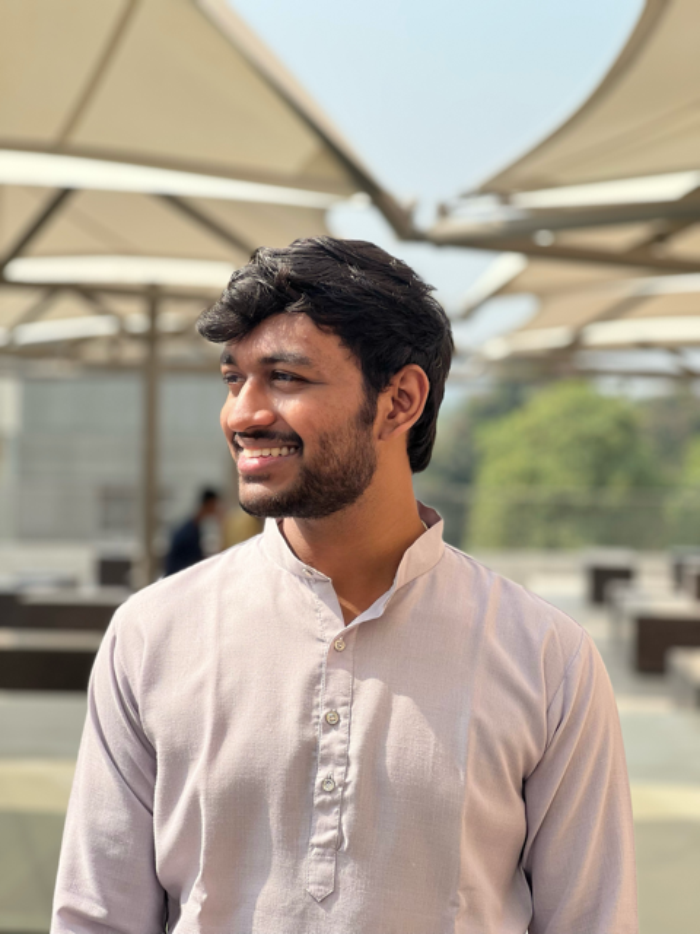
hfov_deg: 19.1
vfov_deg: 25.3
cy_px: 467
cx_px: 350
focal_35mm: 77
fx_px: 2076
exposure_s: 1/242
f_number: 2.8
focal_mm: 9
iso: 25
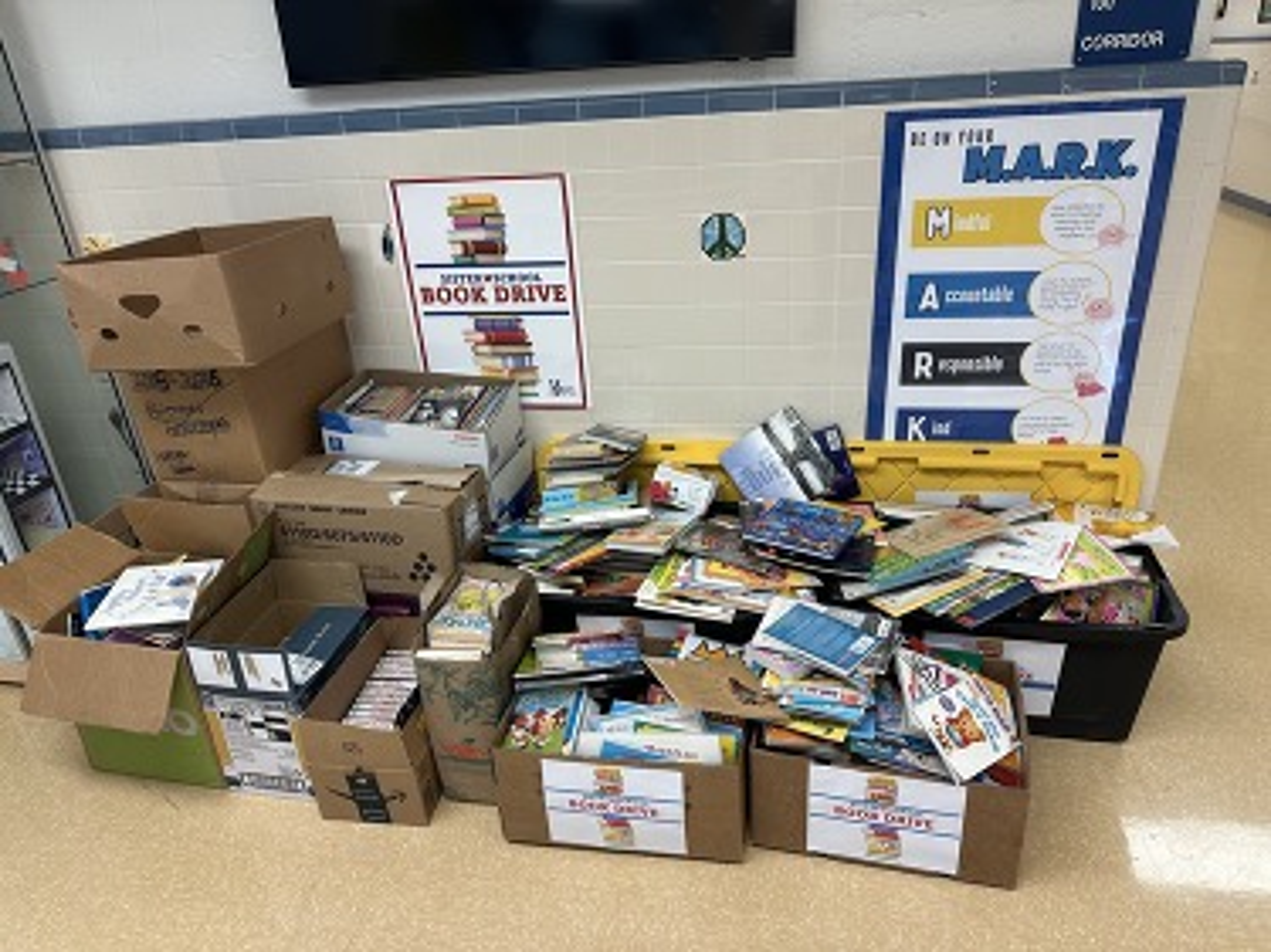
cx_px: 636
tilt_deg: -24.9
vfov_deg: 56.8
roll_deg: +4.0
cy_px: 476
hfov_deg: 71.6
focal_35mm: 24
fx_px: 881
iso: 64
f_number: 1.78
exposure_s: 1/62
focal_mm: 6.86
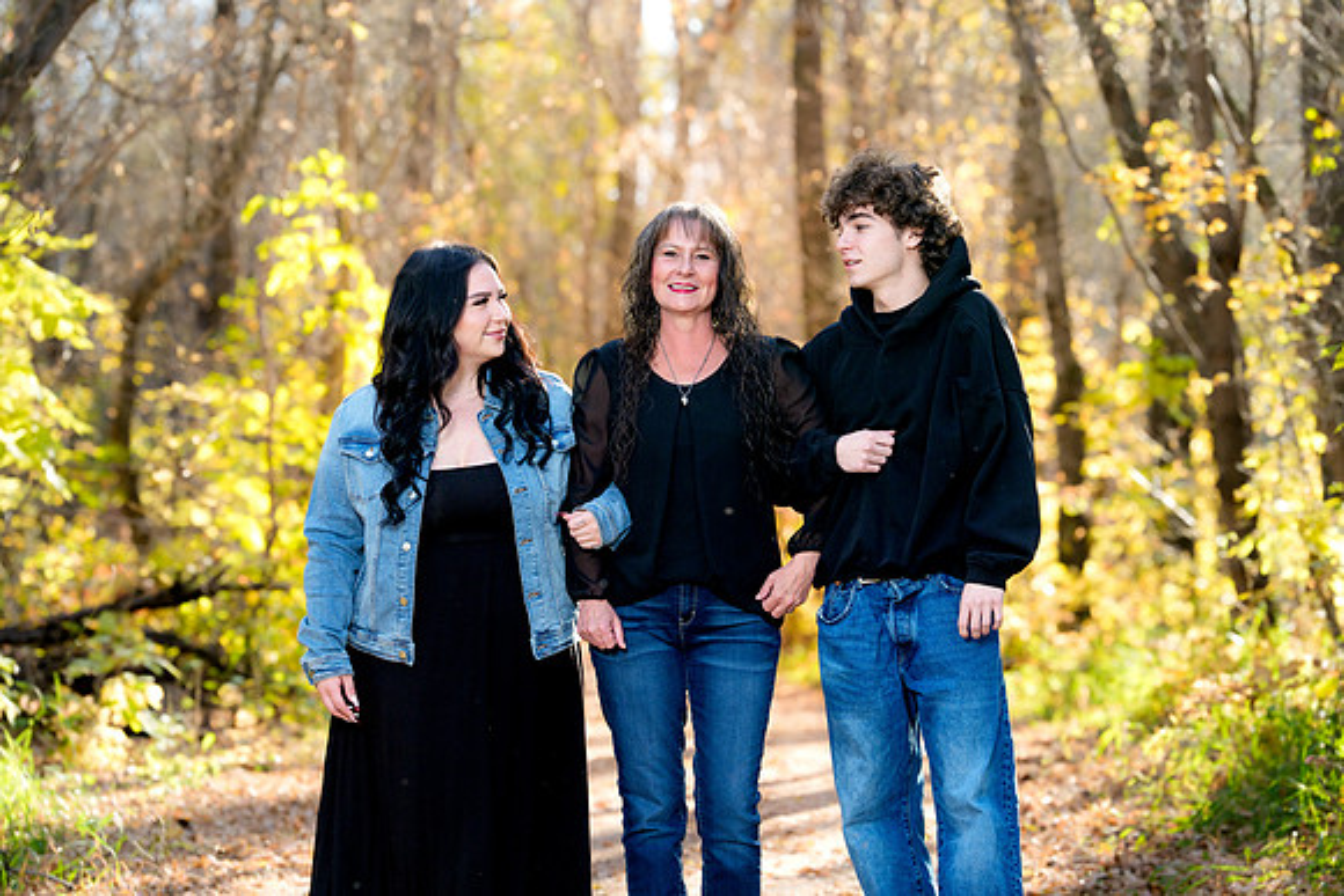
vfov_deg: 13.7
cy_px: 448
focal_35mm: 100
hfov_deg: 20.4
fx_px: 3734
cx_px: 672
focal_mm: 100
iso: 400
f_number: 3.5
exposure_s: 1/160
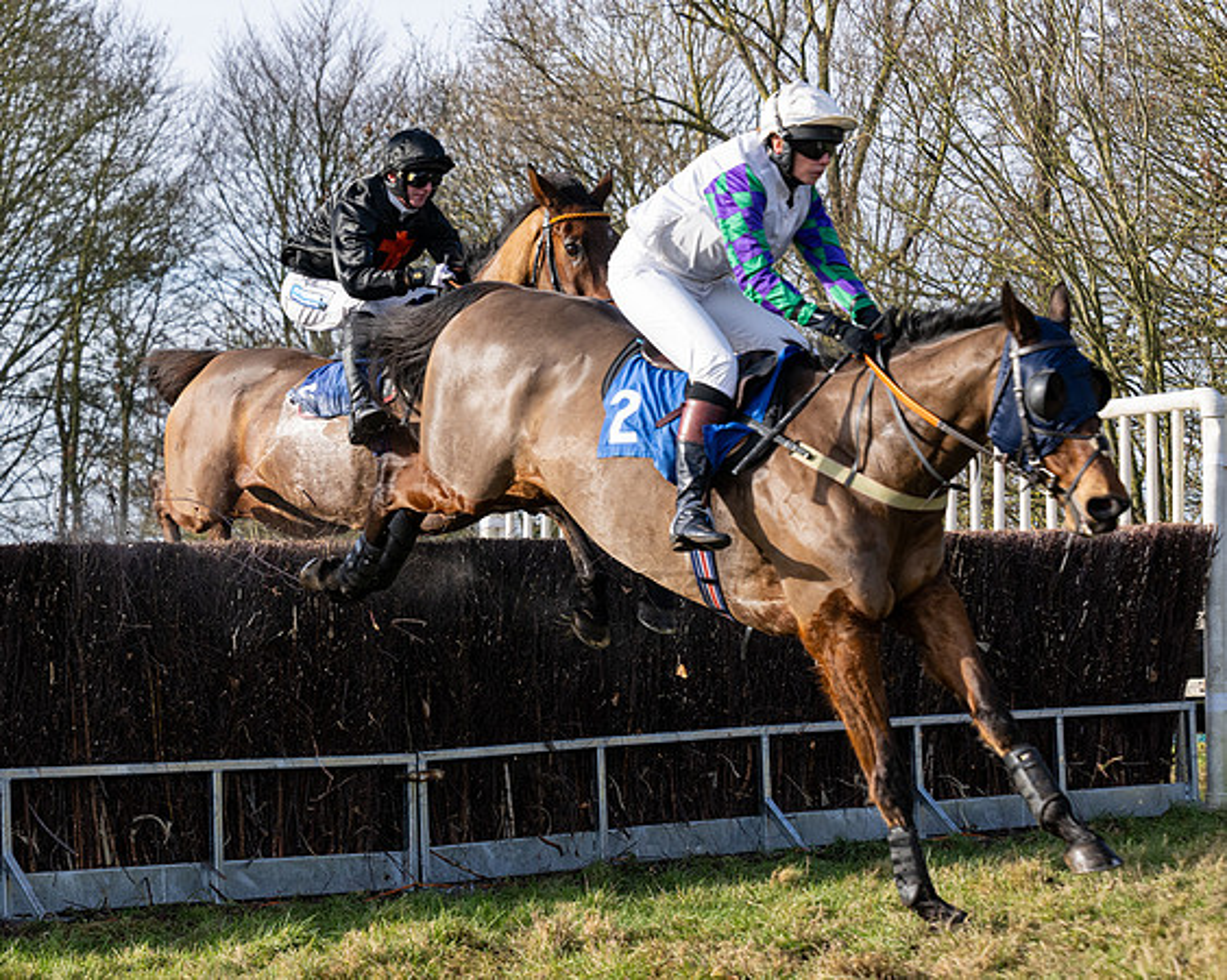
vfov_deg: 14.0
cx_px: 206
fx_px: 3991
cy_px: 588
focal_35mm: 110
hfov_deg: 17.3
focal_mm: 70
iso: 400
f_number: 5
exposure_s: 1/1250
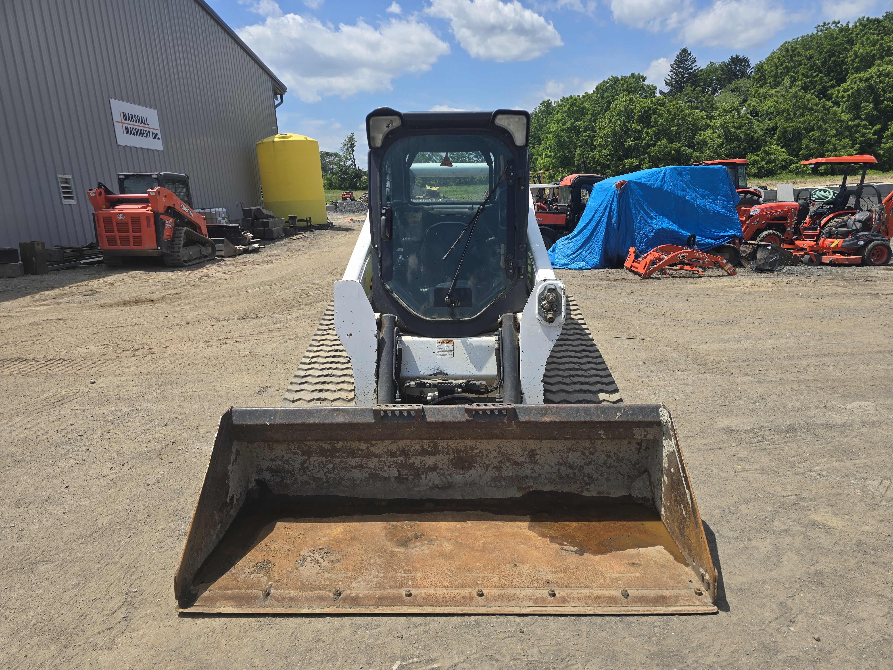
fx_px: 593
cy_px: 335
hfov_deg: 73.9
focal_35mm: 23
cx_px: 446
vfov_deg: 58.9
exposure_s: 1/1055
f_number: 1.7
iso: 12
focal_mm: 6.3
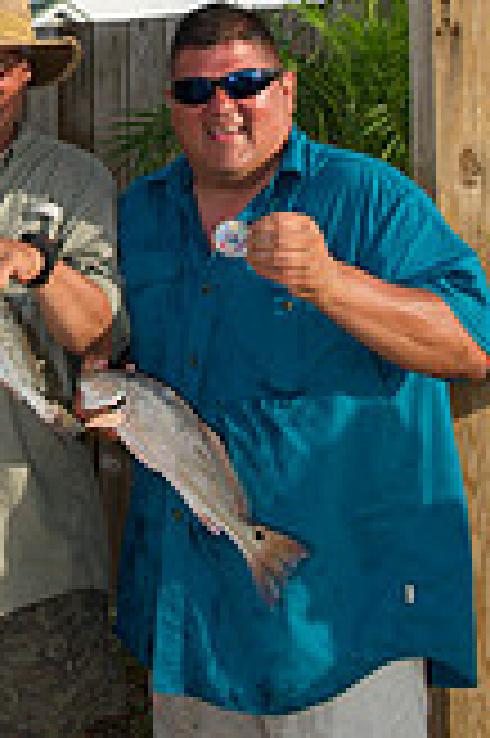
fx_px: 1739
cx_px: -97
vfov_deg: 23.0
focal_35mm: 85
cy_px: 4
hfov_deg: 15.5
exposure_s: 1/250
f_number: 7.1
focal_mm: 31
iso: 200
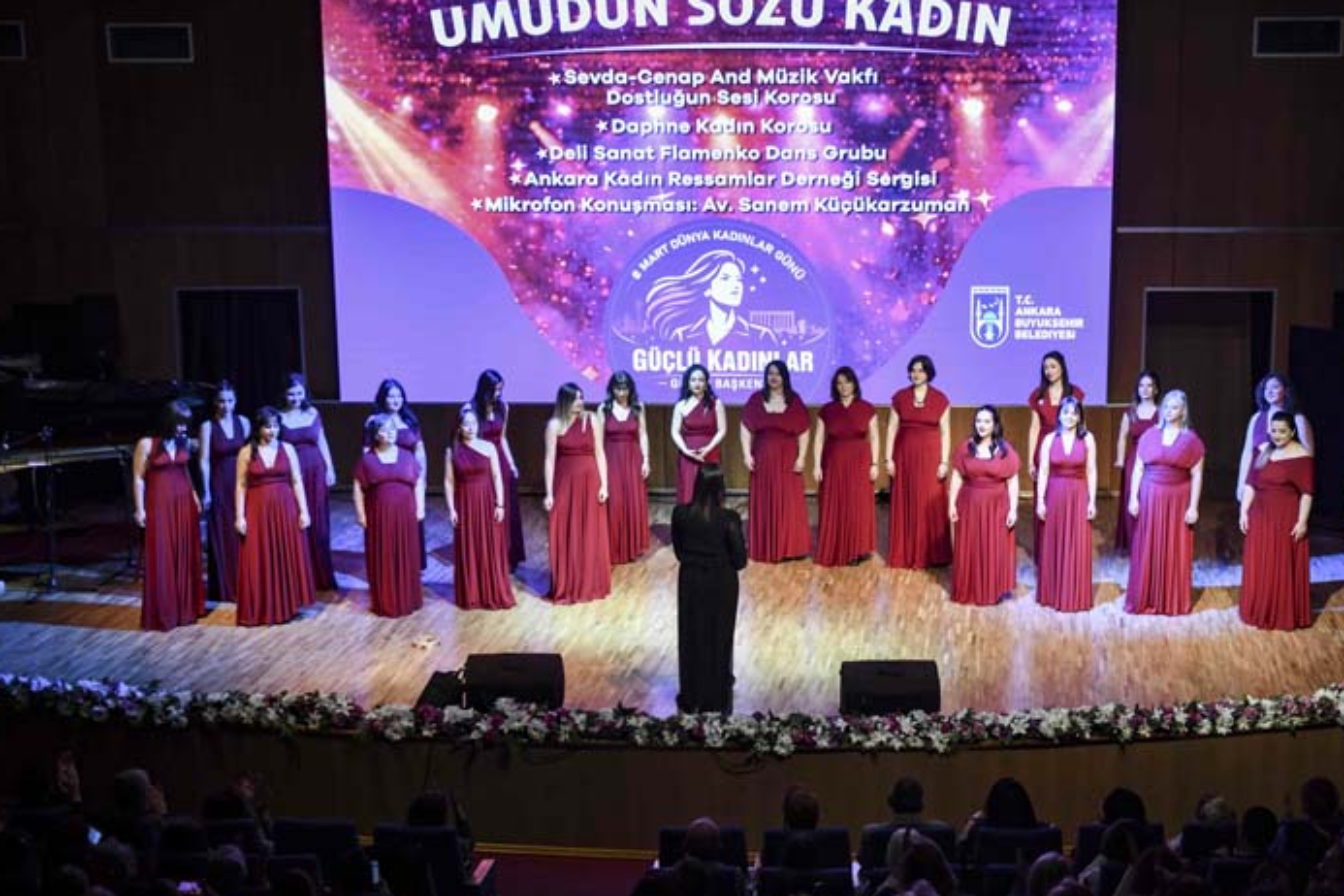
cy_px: 482
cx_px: 768
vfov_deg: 25.1
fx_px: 2016
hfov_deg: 36.8
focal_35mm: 54
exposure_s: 1/160
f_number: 3.2
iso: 500
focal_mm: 44
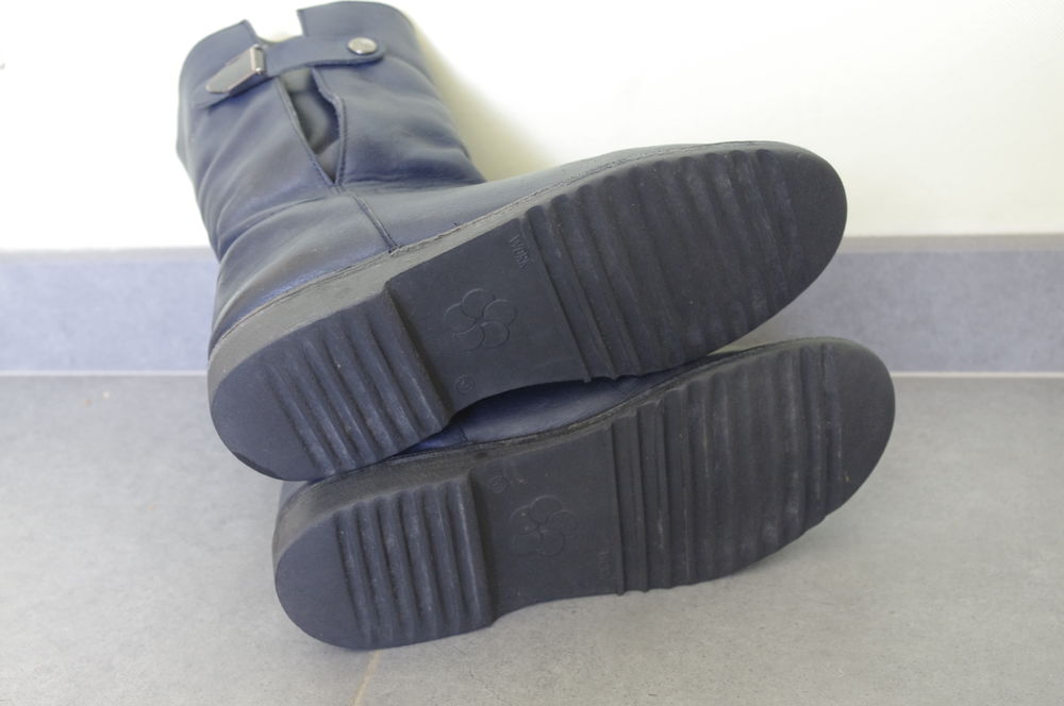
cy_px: 353
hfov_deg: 40.4
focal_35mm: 49
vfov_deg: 27.5
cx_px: 532
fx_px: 1446
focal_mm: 32.5
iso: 1600
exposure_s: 1/8
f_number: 5.6
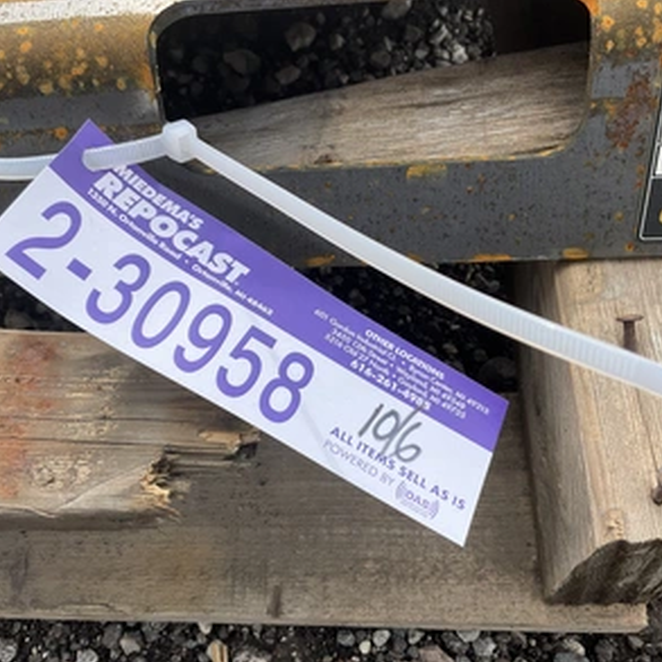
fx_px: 757
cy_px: 337
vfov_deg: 47.2
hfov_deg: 47.2
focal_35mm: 35
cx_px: 298
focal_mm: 3
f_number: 1.8
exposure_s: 1/1098
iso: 25
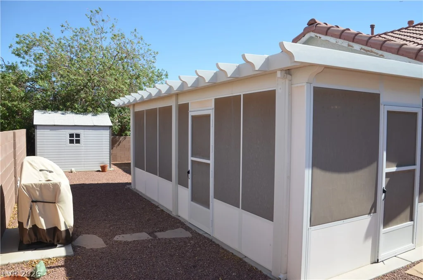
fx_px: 352
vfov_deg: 43.4
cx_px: 212
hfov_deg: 62.0
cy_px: 140
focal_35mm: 30
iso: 100
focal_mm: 20
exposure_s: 1/250
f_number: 8
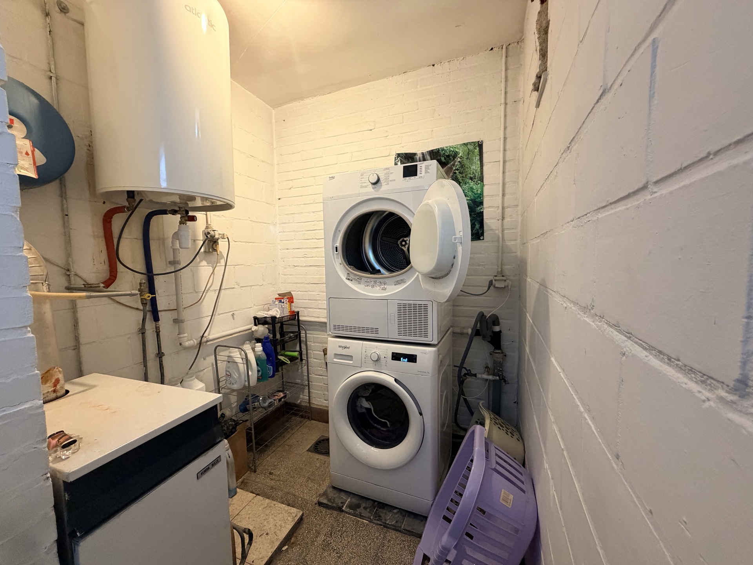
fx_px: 305
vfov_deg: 85.7
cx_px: 376
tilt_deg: -4.6
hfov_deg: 102.1
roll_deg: +1.3
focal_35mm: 14
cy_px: 282
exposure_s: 1/50
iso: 320
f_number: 2.2
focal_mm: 2.22
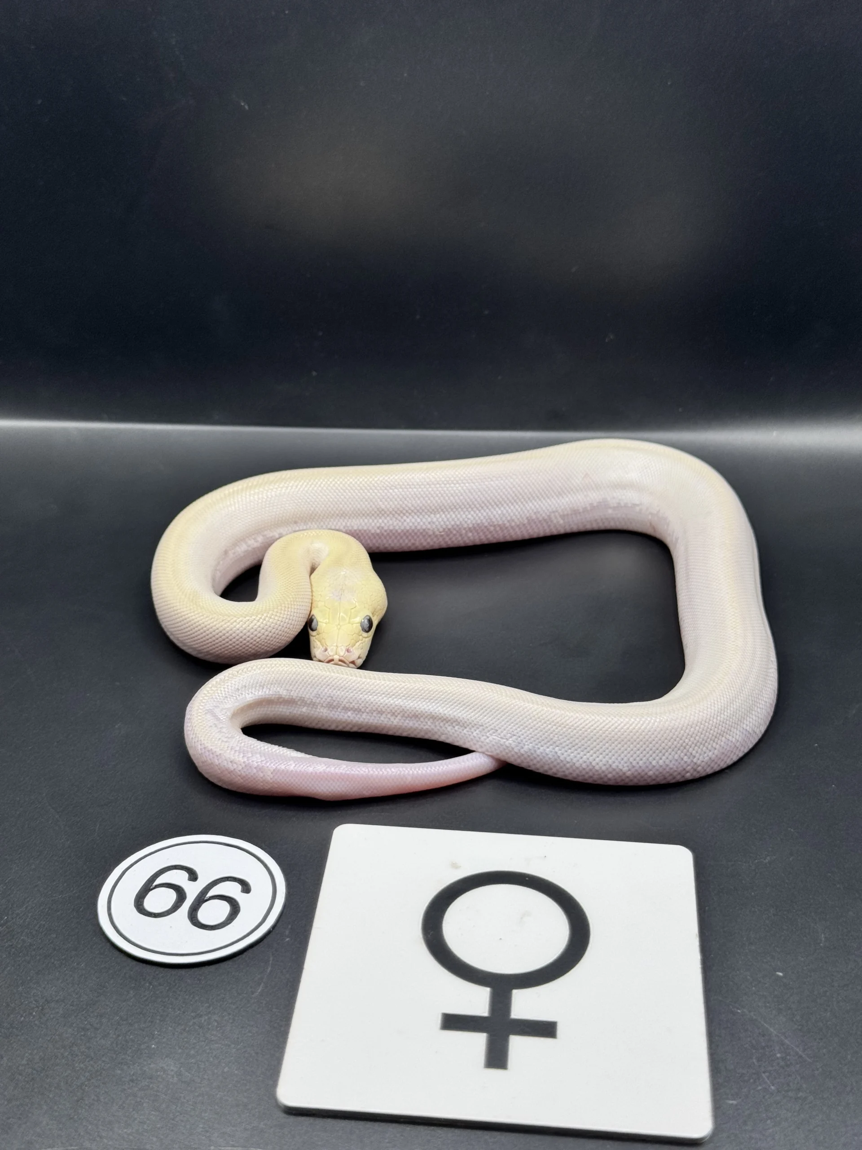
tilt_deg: -34.5
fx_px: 1594
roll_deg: -1.0
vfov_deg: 39.7
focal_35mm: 48
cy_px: 575
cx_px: 431
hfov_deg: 30.3
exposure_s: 1/221
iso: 64
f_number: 1.78
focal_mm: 6.76
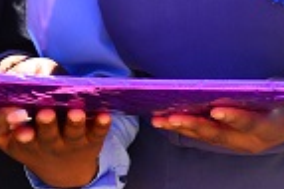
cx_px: -4
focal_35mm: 703
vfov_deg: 1.9
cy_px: -195
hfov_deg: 2.9
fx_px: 5541
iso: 200
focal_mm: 105
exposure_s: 1/200
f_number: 6.3
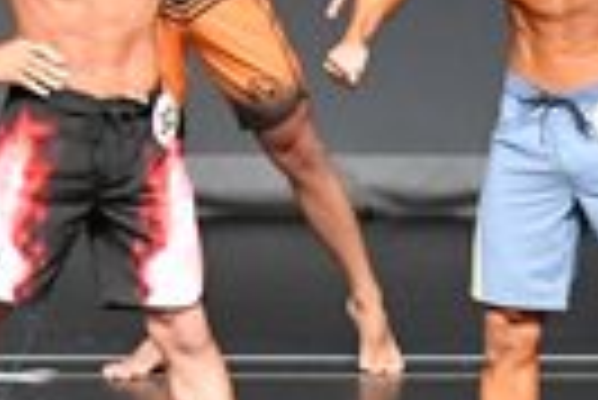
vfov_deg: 1.6
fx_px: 14218
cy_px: 184
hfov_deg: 2.4
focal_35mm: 855
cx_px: 362
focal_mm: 98
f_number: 5.6
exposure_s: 1/400
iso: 4000
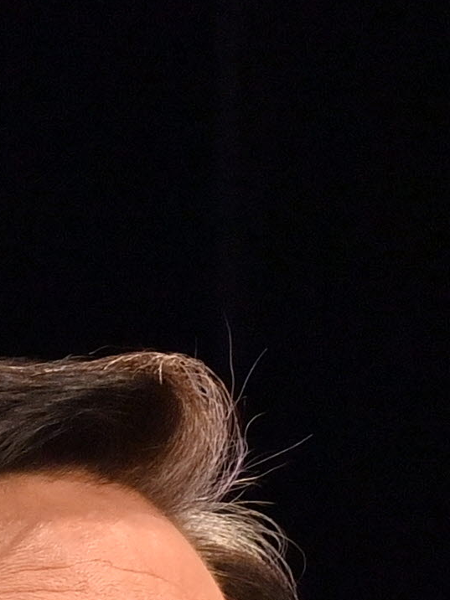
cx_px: 1013
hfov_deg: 1.5
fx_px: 16848
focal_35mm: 972
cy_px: 1337
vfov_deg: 2.0
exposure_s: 1/320
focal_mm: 130
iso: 1600
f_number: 9
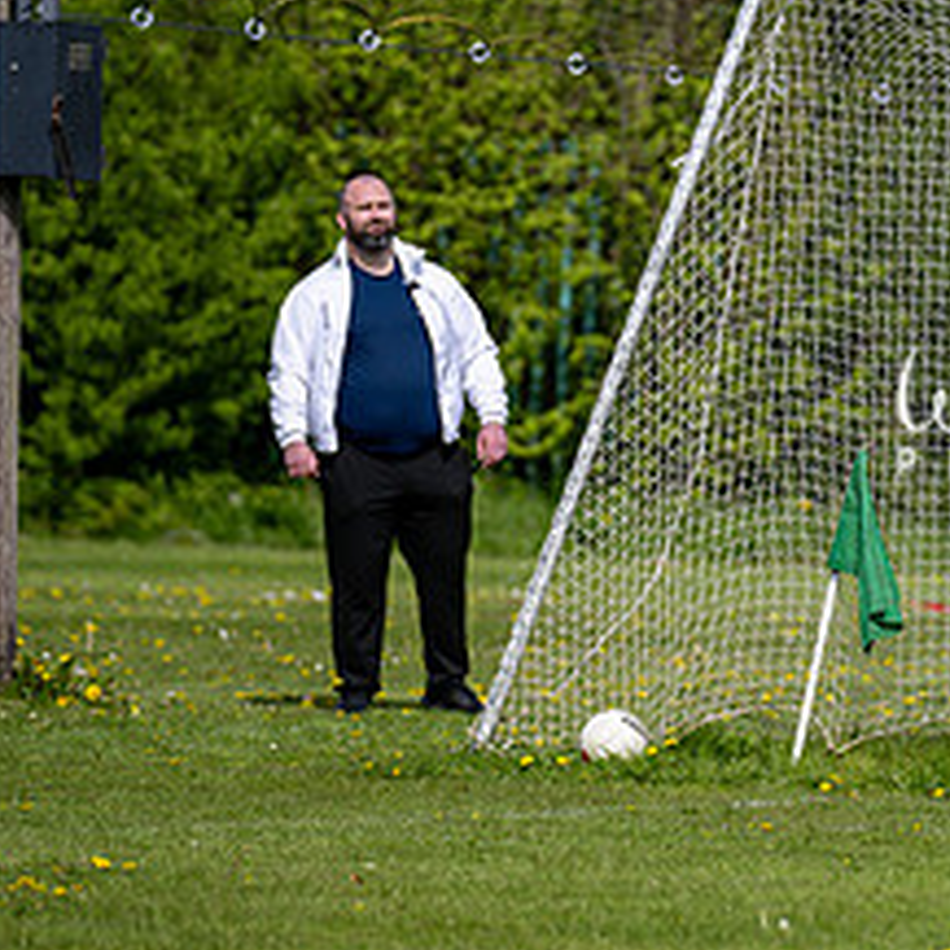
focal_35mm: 500
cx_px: 1182
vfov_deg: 3.5
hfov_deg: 3.5
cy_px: 326
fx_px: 15525
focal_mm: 220
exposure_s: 1/6400
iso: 180
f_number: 2.8
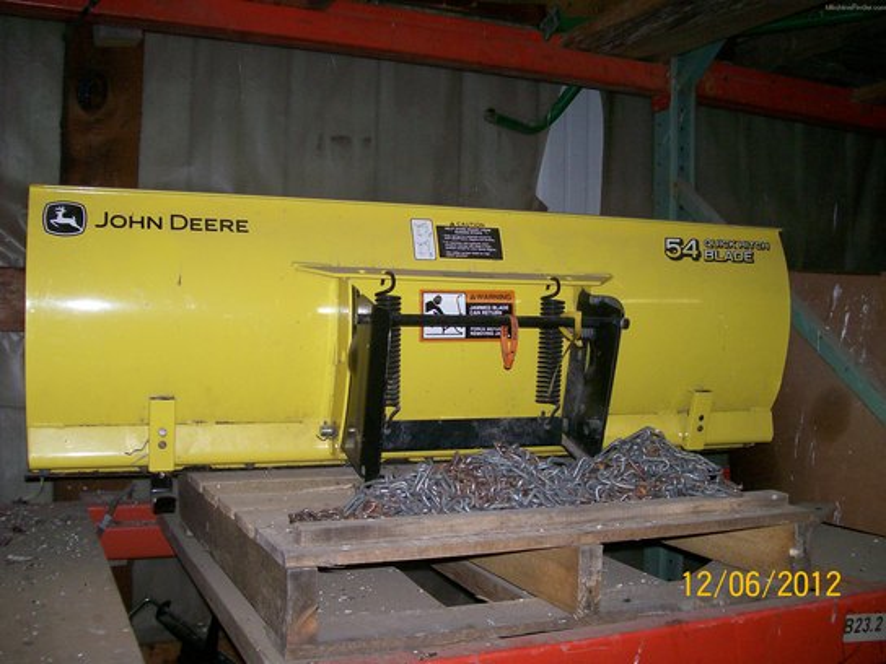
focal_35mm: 36
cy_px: 332
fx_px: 921
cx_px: 443
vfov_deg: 39.7
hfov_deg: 51.4
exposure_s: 1/64
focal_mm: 6
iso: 140
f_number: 2.7
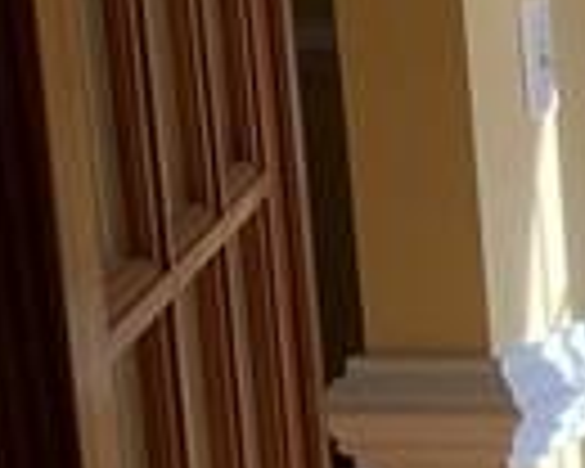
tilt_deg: -9.1
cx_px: 2277
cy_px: 558
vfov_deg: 7.1
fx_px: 3740
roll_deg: +0.1
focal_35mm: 216
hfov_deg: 7.0
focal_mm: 3.99
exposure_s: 1/120
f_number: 1.8
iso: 25
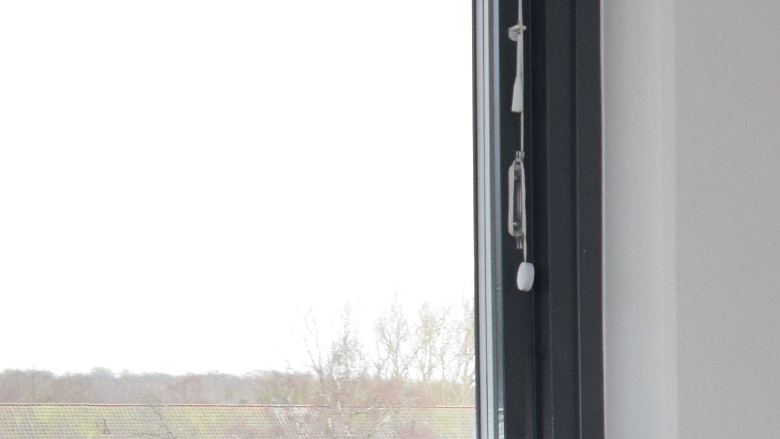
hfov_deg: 15.4
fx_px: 2420
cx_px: 1466
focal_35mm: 117
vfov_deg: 10.2
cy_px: 530
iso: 560
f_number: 5.6
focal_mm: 18
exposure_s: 1/125
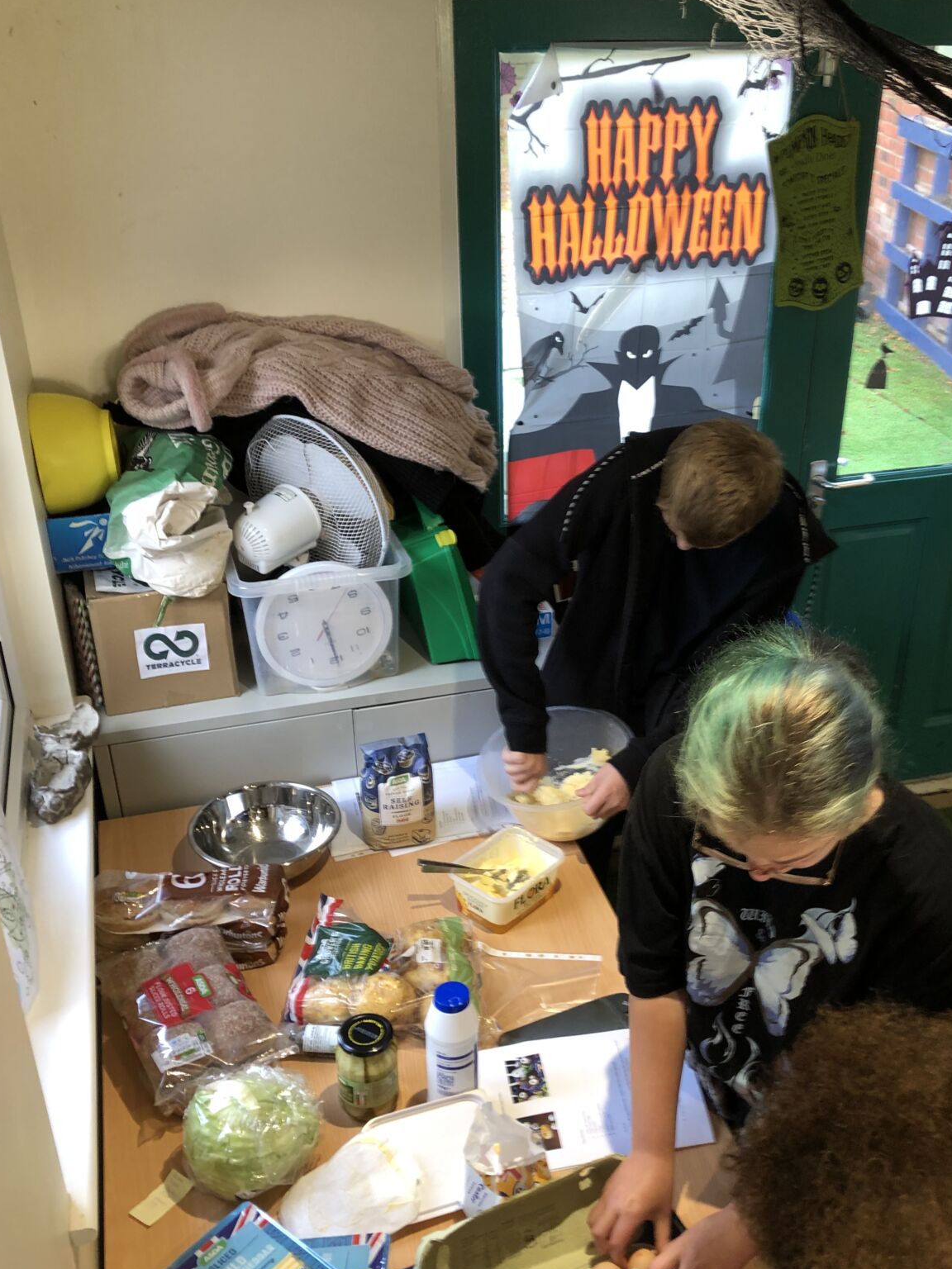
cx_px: 577
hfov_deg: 40.5
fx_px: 1283
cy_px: 644
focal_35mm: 35
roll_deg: -1.5
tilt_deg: -30.3
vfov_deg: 52.6
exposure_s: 1/20
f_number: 1.8
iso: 40
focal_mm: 3.99
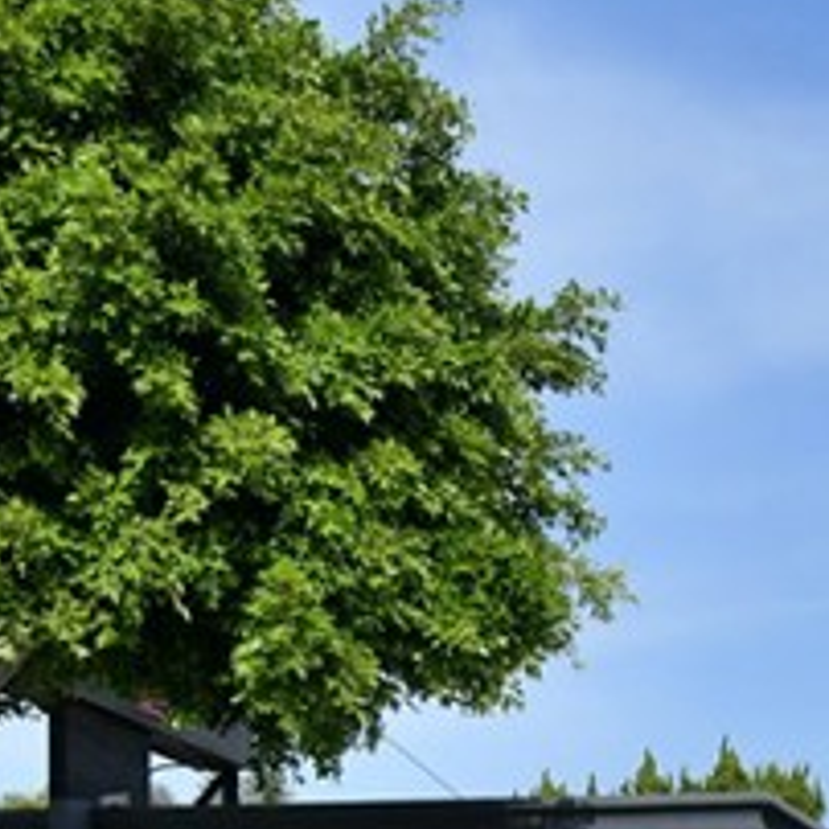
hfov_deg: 16.6
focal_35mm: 95
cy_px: 1282
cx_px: 1264
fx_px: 2574
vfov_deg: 16.5
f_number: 6.3
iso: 1000
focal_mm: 22
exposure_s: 1/5000
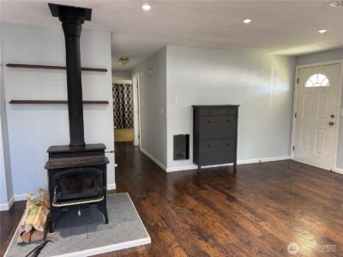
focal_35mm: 24
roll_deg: +0.3
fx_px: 238
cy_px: 128
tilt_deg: -6.9
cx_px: 172
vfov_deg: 56.8
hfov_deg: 71.6
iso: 250
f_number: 1.78
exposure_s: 1/60
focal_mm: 6.76
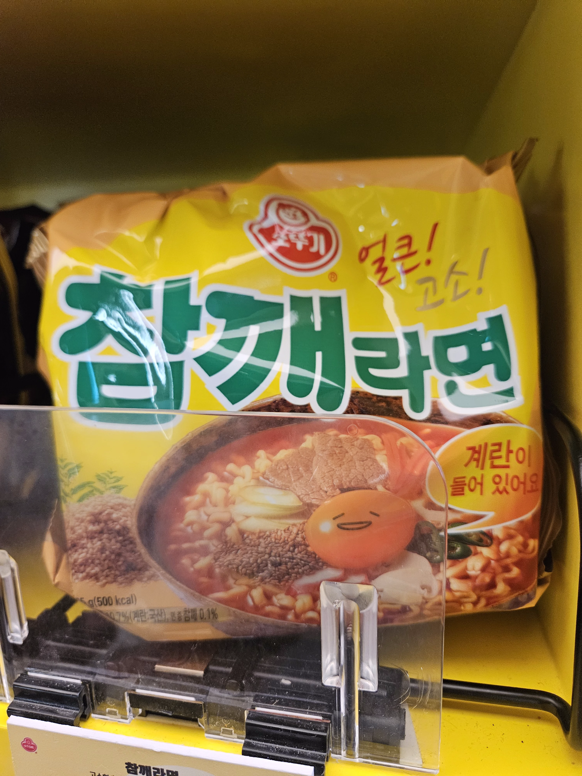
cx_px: 291
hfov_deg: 58.9
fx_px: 516
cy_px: 388
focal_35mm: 23
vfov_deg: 73.9
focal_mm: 5.4
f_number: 1.8
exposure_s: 1/120
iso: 640
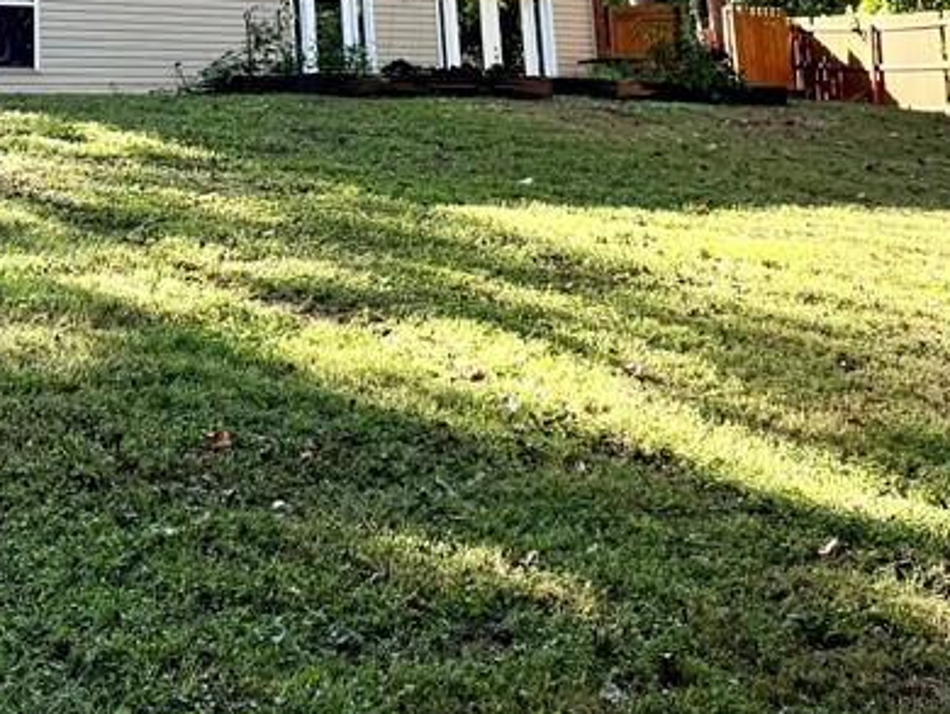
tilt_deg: +11.3
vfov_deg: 21.8
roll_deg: +3.5
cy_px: -115
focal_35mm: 63
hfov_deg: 30.5
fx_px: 1730
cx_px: 319
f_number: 1.78
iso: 100
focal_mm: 6.76
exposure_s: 1/695
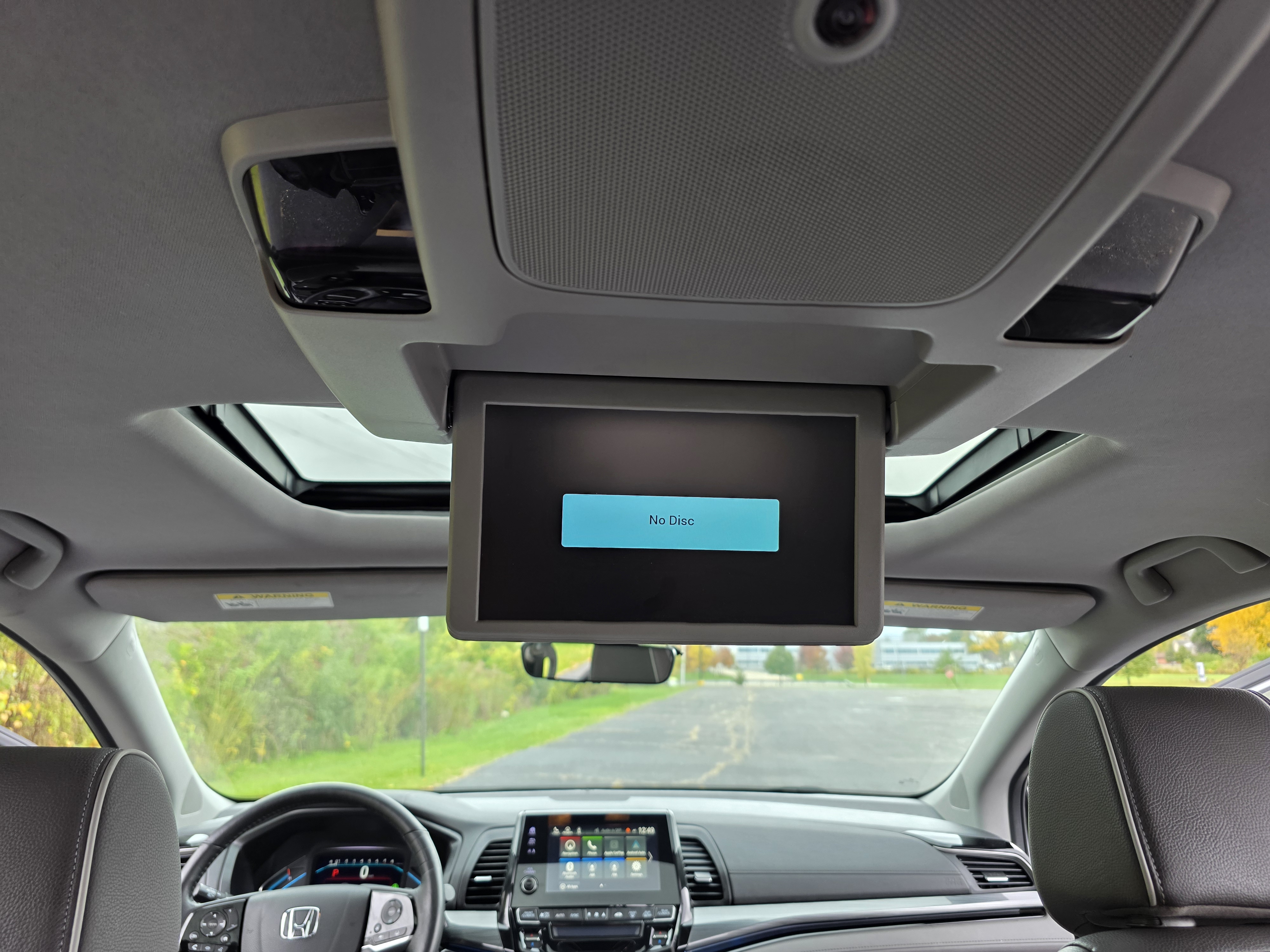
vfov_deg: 58.9
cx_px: 635
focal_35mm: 23
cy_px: 476
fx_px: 844
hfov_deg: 73.9
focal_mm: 6.3
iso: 100
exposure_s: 1/180
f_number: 1.7
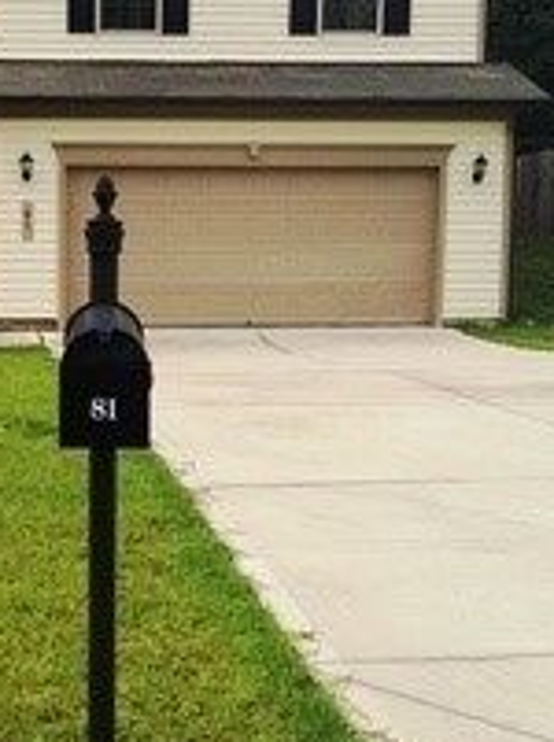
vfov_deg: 28.9
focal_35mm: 67
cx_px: 96
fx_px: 1434
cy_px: 266
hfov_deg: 21.5
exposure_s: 1/1346
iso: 50
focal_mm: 4.28
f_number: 2.4
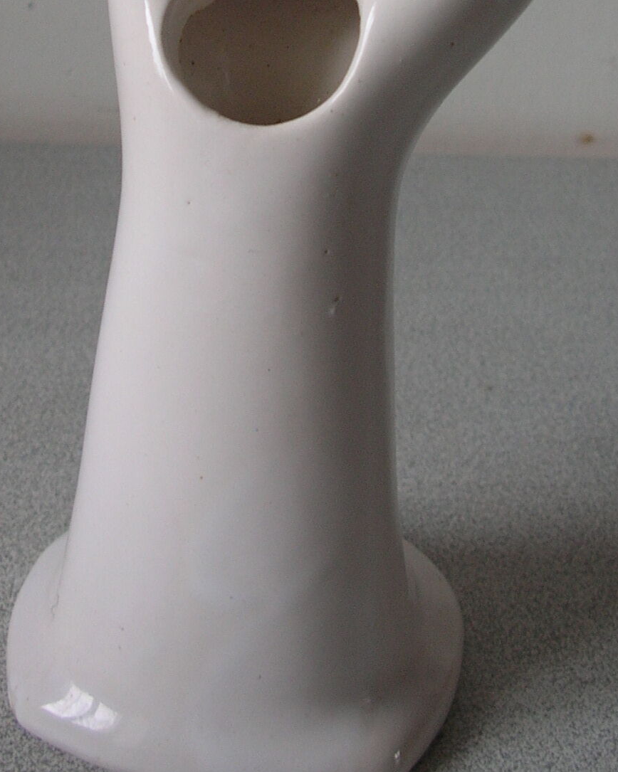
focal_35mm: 72
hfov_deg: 21.3
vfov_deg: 25.2
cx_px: 320
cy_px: 16
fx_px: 1646
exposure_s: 1/11.3
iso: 50
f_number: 2.8
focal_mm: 5.8
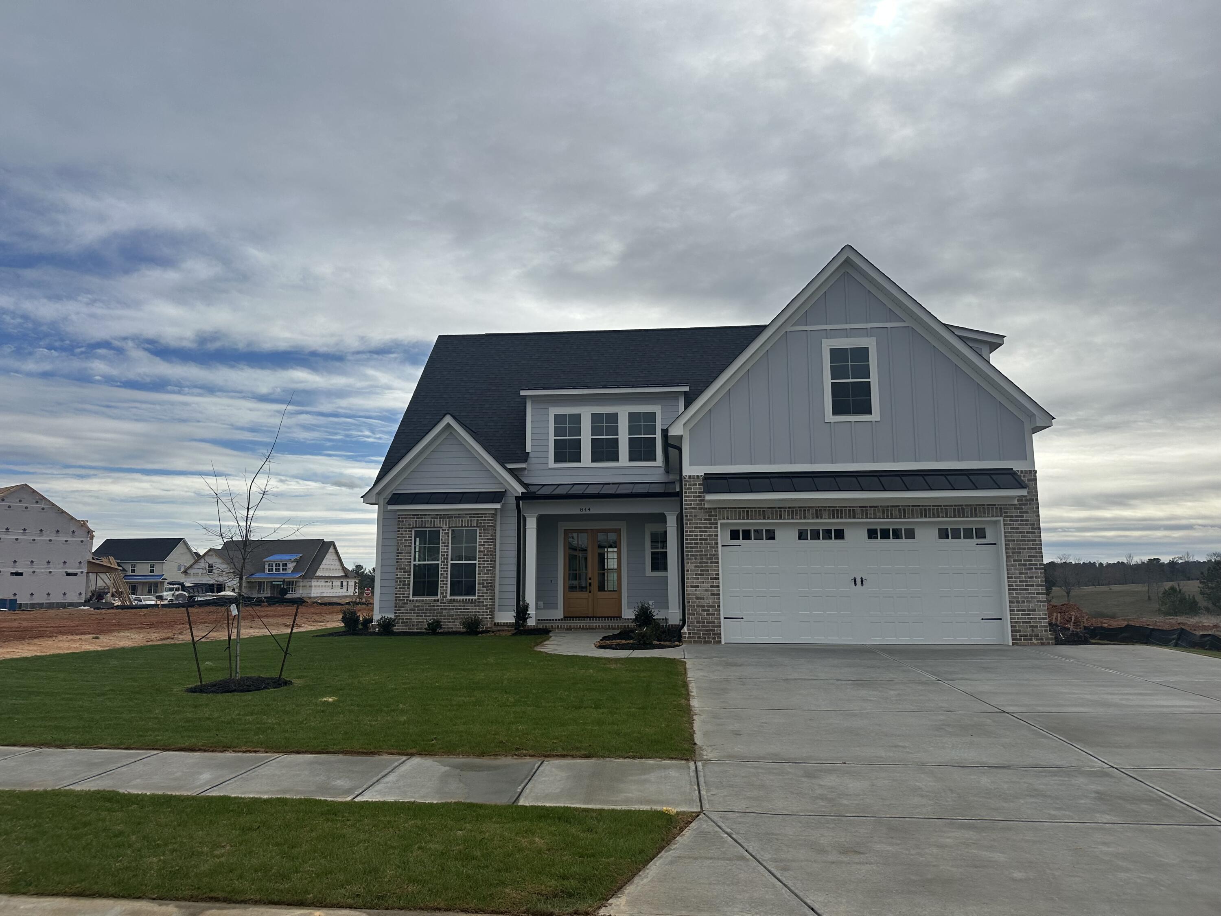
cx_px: 610
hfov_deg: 71.6
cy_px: 458
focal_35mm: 24
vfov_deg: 56.8
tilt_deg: +8.2
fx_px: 847
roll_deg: +0.2
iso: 80
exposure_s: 1/10753
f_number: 1.78
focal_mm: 6.86
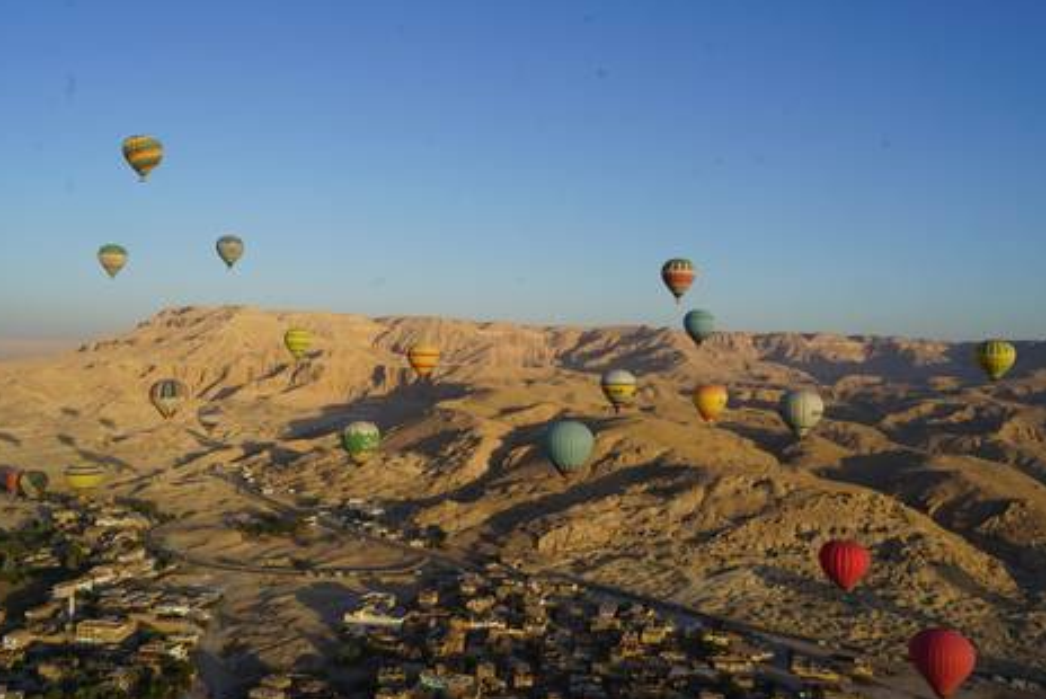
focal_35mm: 30
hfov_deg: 61.9
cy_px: 351
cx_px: 512
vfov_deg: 43.7
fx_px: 872
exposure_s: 1/125
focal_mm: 29
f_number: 11
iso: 100
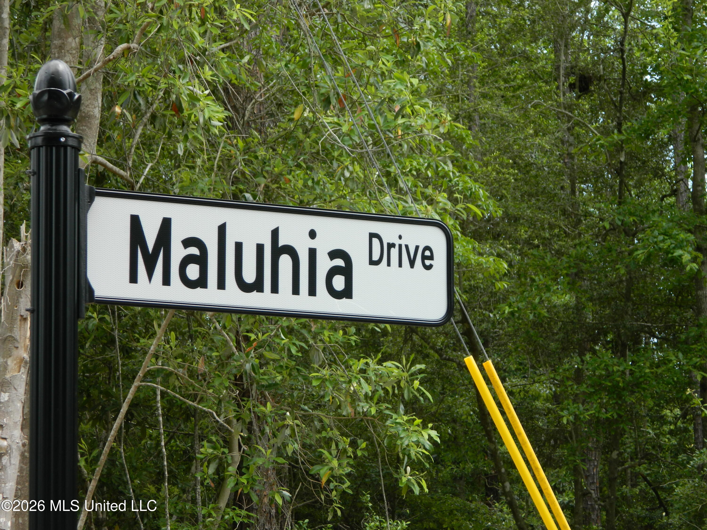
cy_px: 265
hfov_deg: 19.1
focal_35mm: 103
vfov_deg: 14.4
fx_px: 2104
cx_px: 354
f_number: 4.5
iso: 80
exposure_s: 1/160
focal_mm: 18.6
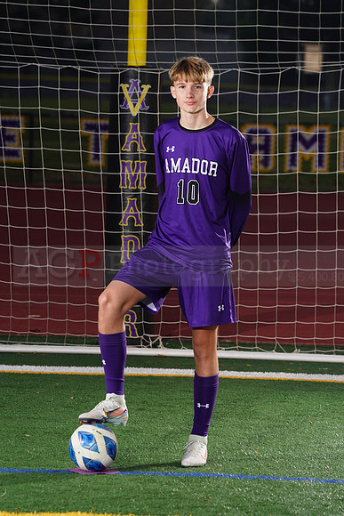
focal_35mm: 212
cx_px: 172
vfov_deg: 9.7
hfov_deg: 6.5
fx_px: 3037
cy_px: 258
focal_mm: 212
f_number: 7.1
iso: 200
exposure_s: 1/200
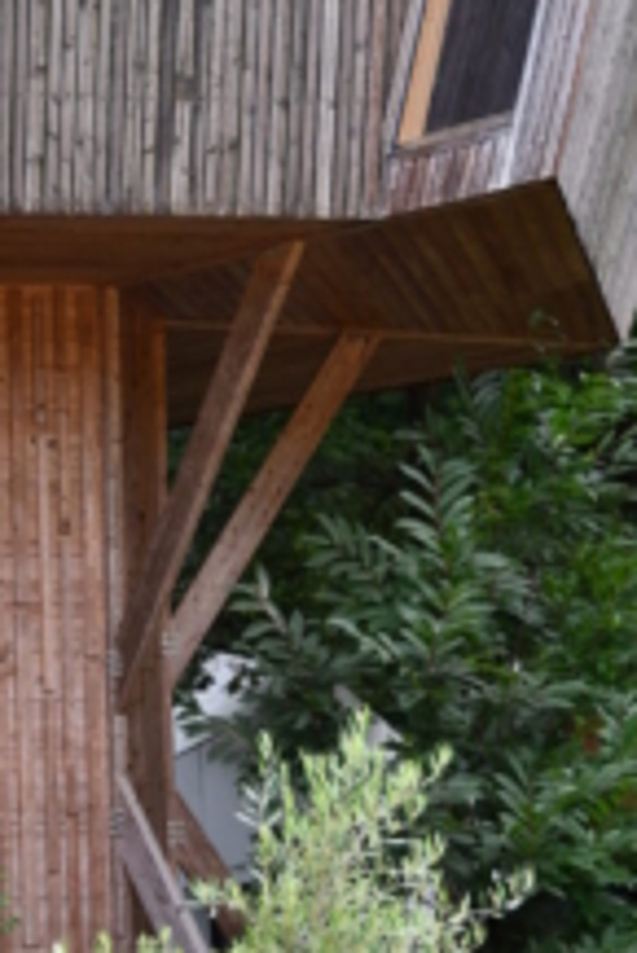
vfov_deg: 19.3
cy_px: 531
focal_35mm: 106
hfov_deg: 12.8
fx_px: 2809
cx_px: 70
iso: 400
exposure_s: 1/250
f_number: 4.5
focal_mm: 32
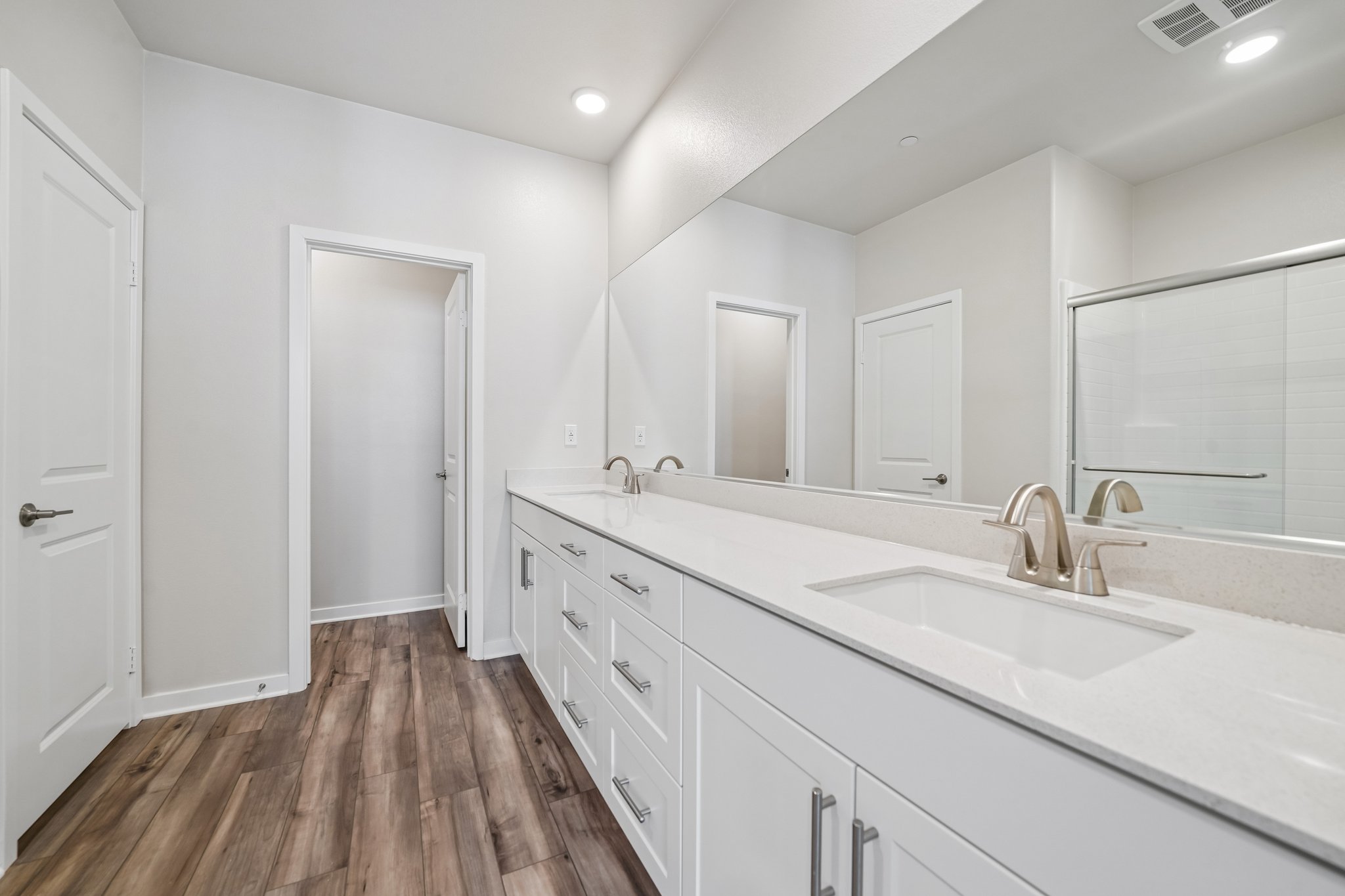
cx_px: 672
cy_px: 448
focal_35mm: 13
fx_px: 486
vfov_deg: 85.4
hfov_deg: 108.3
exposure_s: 1/20
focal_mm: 13
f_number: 7.1
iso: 400
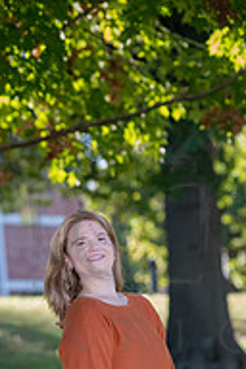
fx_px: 2880
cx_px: 125
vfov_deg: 7.3
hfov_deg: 4.9
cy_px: 404
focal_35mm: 281
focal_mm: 120
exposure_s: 1/400
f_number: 4.5
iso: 800
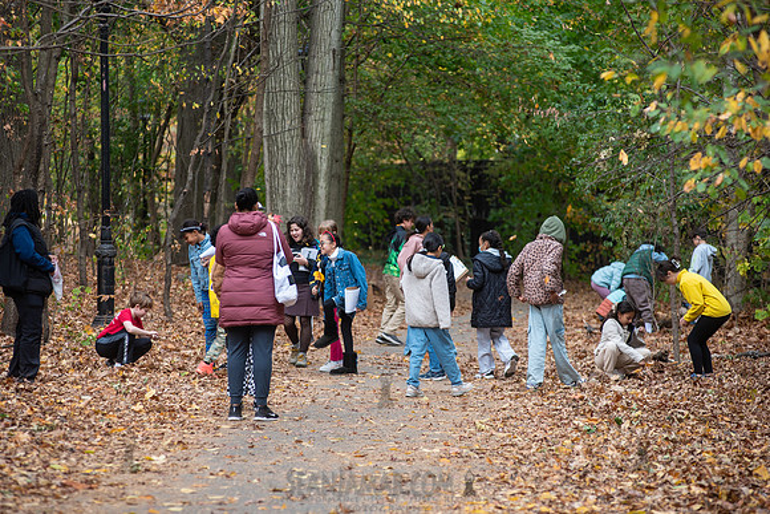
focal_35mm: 157
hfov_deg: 13.1
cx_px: 385
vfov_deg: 8.7
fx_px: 3360
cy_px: 257
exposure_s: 1/125
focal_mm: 155
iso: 160
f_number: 4
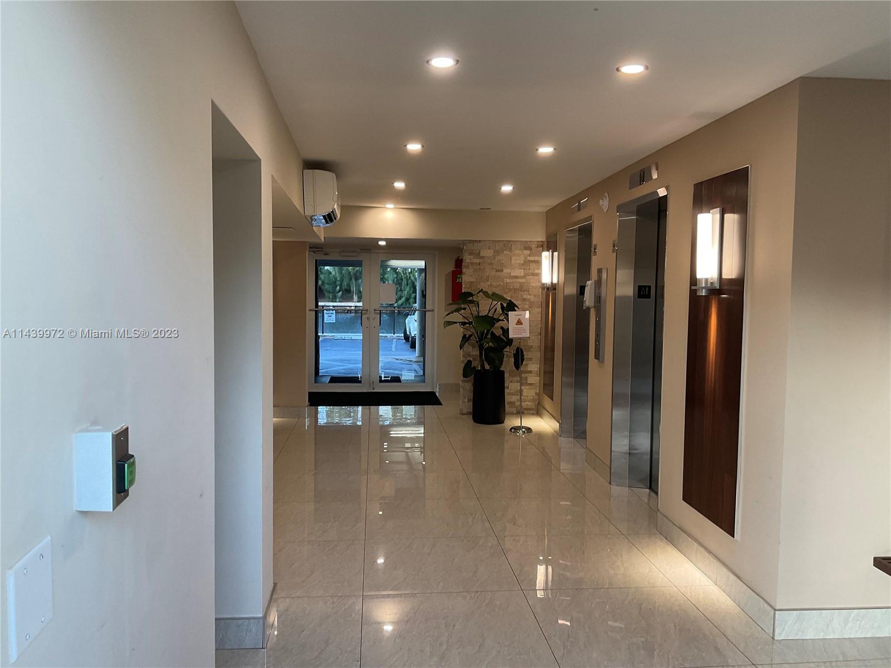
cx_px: 446
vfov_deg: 48.2
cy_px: 334
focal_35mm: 29
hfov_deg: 61.7
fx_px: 746
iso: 50
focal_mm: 3
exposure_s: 1/60
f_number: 1.8
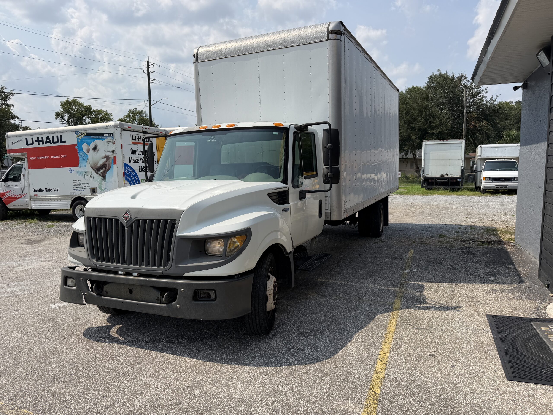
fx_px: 383
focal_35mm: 24
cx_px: 276
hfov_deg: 71.6
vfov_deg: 56.8
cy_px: 208
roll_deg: +1.0
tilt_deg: -6.2
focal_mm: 6.76
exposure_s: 1/5714
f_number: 1.78
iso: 80
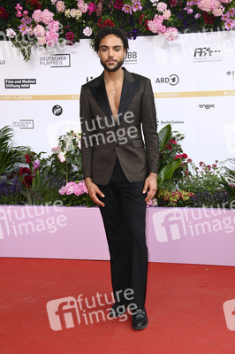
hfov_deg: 25.9
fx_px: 510
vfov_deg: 38.2
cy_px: 177
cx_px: 118
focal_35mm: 52
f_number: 5.6
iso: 640
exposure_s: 1/250
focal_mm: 52
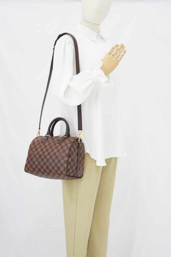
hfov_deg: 27.0
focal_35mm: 50
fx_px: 356
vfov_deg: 39.6
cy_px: 128
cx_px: 86
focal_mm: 50
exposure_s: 1/8
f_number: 6.3
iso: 640
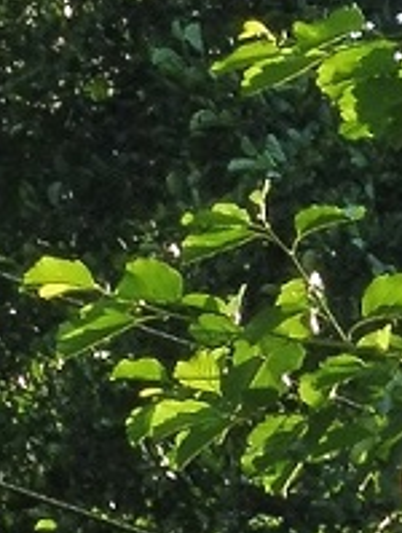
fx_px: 12811
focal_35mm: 830
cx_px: -914
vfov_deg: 2.4
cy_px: -355
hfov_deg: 1.8
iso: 100
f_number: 6.3
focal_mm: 20.6
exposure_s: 1/125
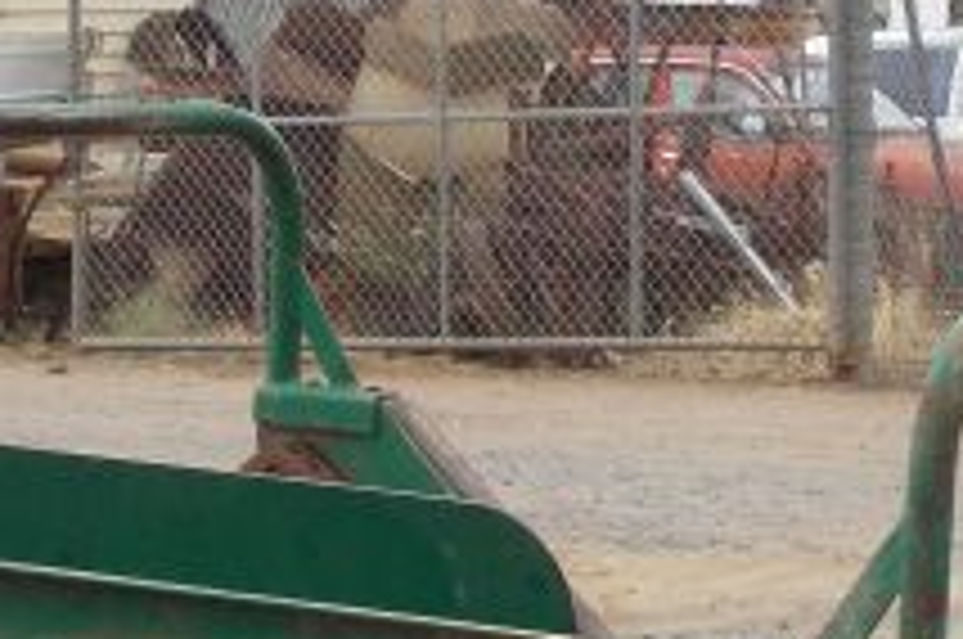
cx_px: 572
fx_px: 7906
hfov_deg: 7.0
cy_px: 468
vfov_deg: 4.6
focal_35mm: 296
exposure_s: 1/160
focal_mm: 13.5
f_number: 5.8
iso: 80
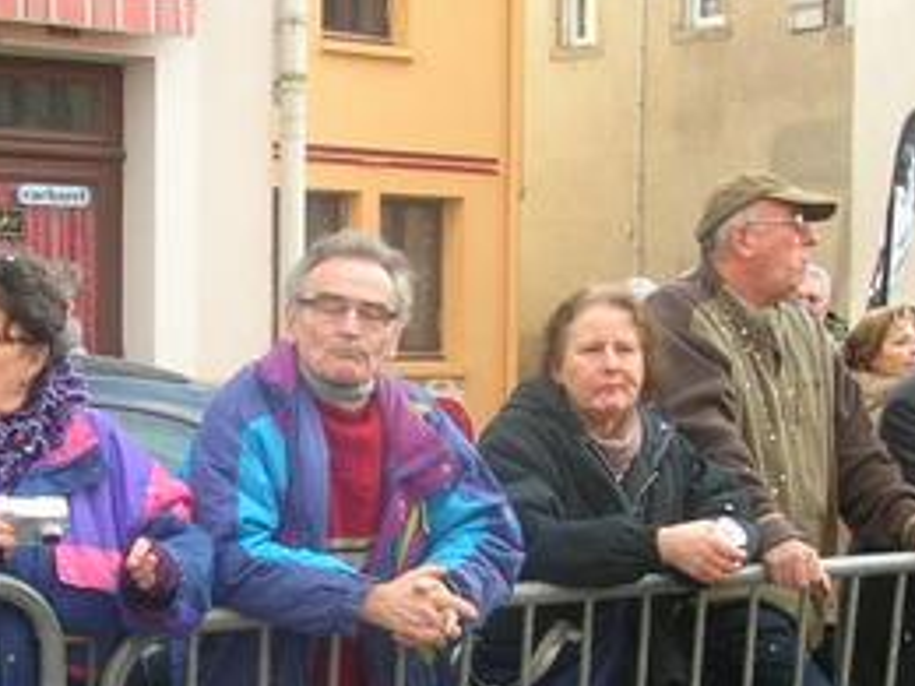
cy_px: 580
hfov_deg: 22.7
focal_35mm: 86
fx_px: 2273
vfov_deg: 17.0
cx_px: 352
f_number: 2.8
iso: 50
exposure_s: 1/128
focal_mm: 5.8
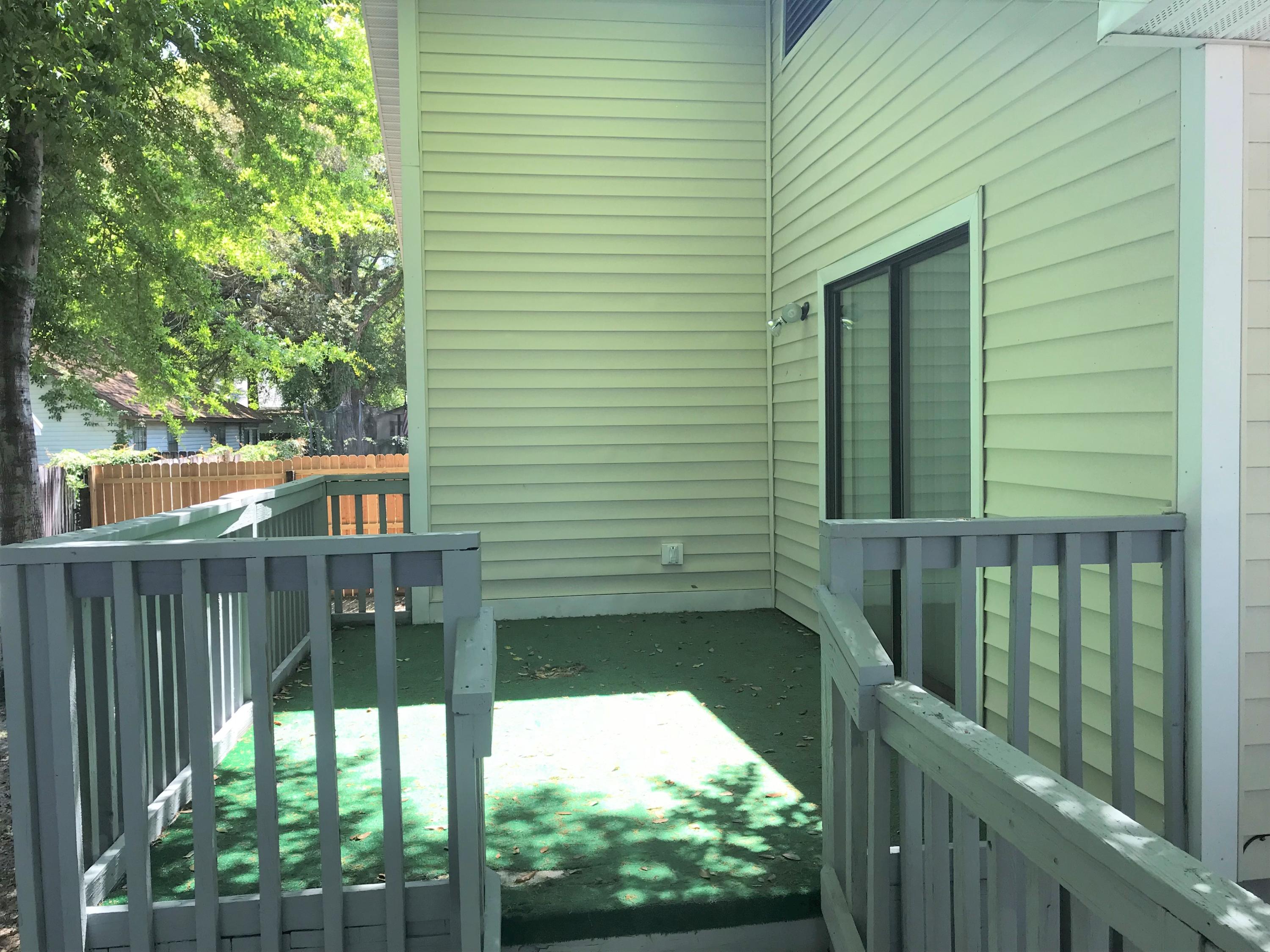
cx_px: 635
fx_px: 1027
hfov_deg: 63.4
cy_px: 476
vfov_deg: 49.7
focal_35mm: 28
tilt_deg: -1.3
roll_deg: +1.5
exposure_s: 1/247
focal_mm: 3.99
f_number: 1.8
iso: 20
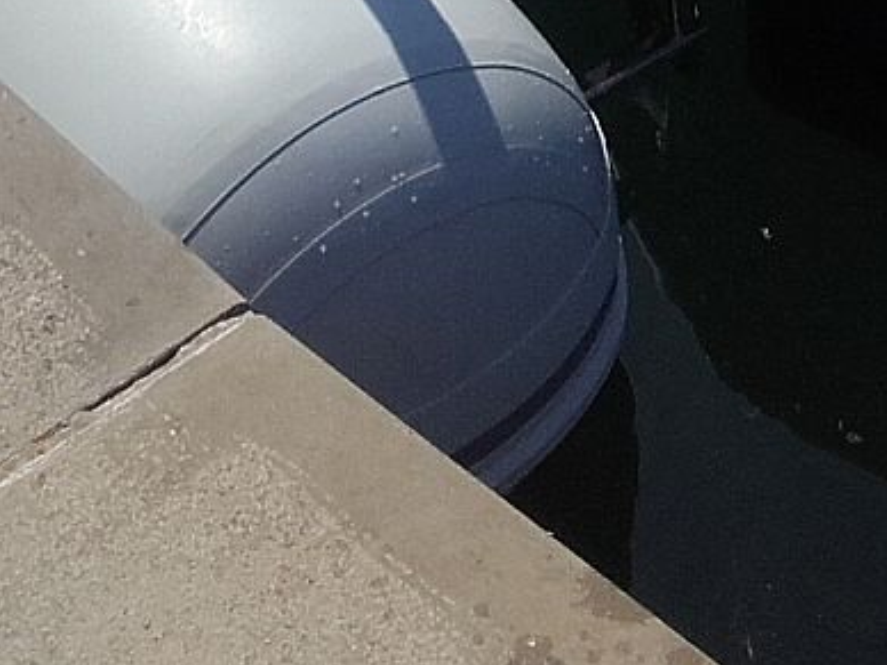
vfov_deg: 10.6
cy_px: -665
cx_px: 363
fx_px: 3280
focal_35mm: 128
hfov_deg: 15.4
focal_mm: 3.31
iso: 50
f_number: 2.2
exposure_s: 1/2260
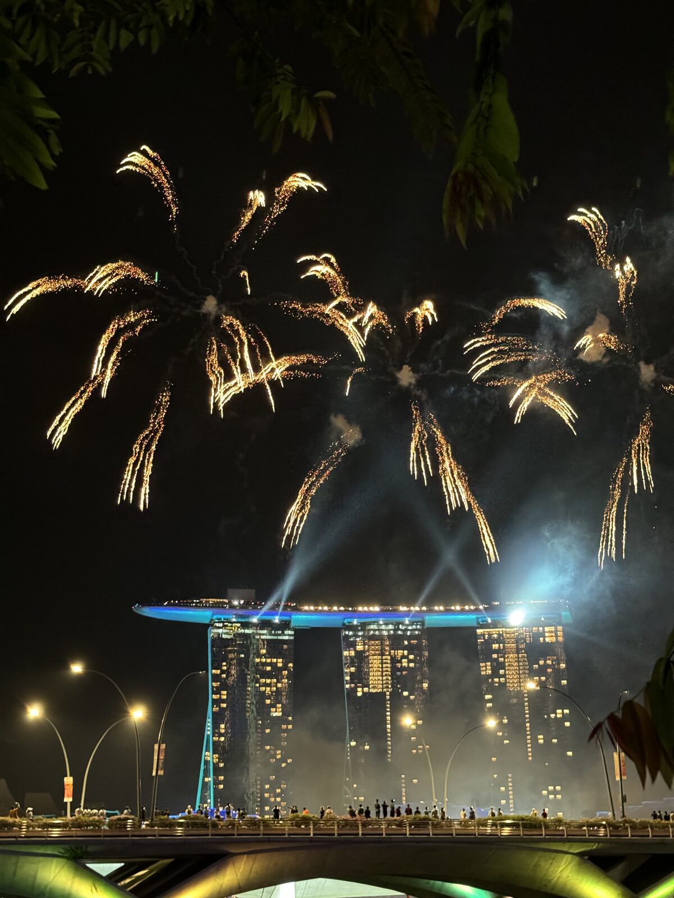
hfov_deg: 30.3
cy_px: 449
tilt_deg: +17.5
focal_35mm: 48
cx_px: 337
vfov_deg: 39.7
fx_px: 1246
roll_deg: +1.1
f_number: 1.78
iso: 800
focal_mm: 6.86
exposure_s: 1/20
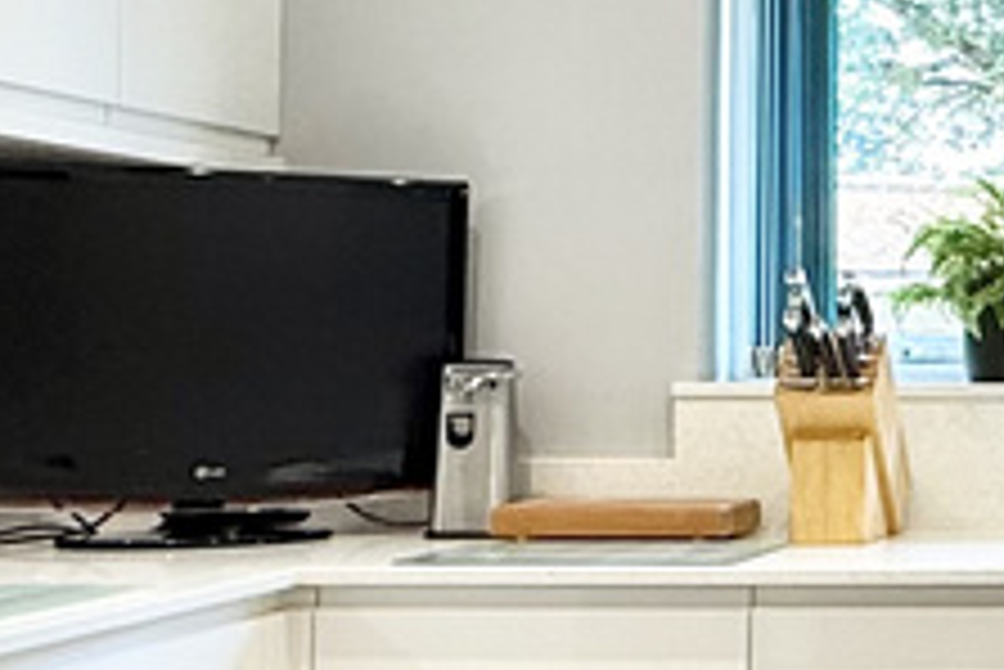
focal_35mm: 87
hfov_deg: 20.5
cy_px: 292
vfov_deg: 15.7
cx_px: 1429
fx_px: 2428
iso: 100
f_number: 2.2
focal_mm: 2.22
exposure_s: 1/100
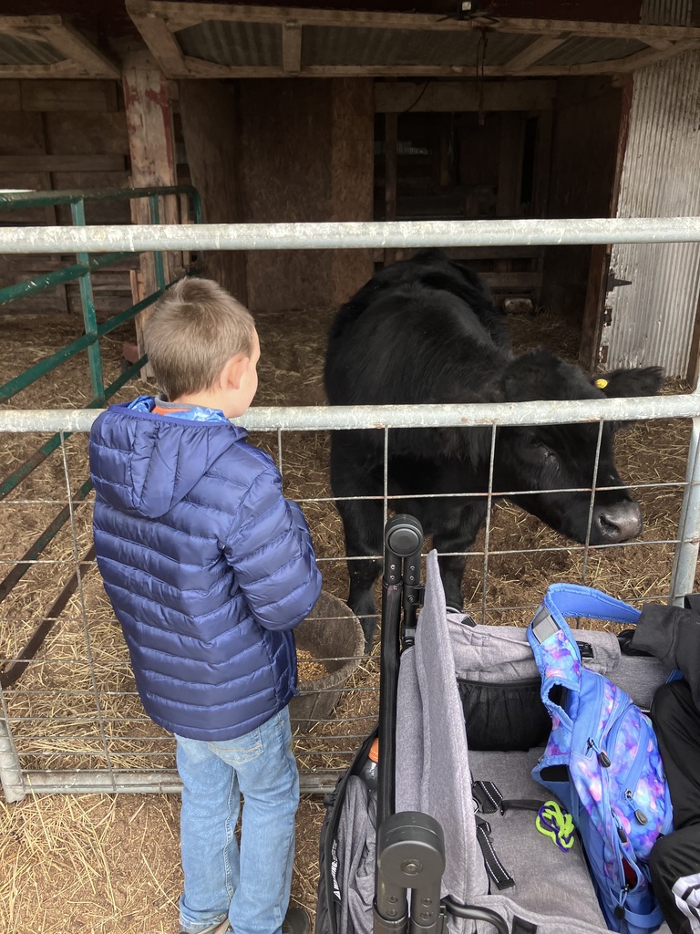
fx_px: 755
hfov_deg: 49.7
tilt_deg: -18.8
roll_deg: +0.6
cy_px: 467
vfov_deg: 63.4
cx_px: 350
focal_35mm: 28
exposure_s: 1/244
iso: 25
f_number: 1.8
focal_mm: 3.99
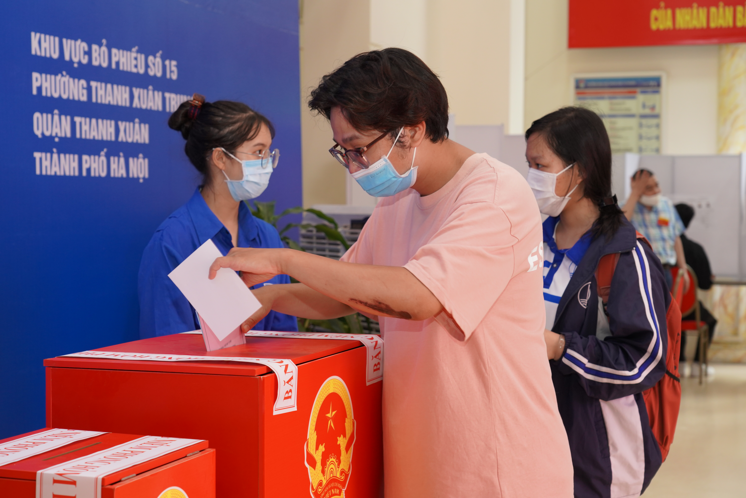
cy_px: 249
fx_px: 1285
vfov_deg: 21.9
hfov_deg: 32.4
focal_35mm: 62
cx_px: 373
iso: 1250
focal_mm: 62
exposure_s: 1/100
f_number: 5.6
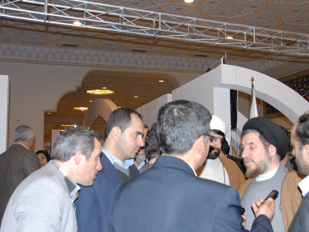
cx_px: 149
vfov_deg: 33.6
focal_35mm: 43
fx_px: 384
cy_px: 118
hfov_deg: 43.8
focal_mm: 26
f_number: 7.1
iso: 1250
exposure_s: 1/60
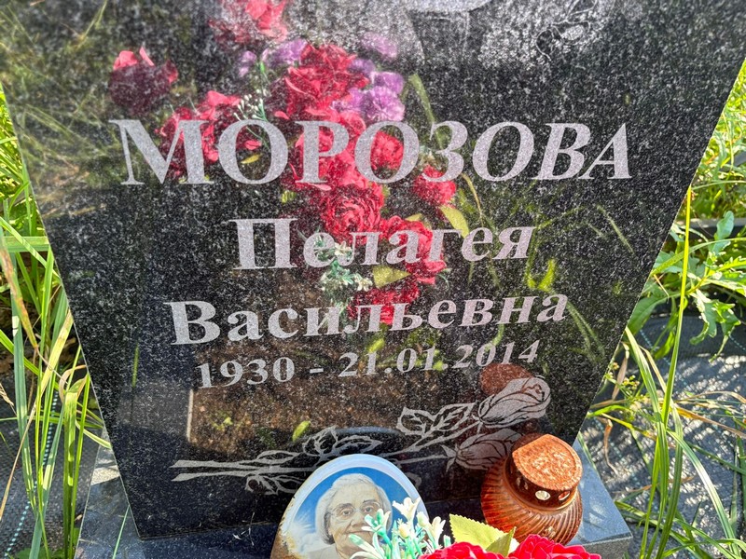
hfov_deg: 67.3
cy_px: 280
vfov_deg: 53.1
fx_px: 560
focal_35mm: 26
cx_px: 373
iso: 50
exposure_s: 1/172
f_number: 1.6
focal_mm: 5.96
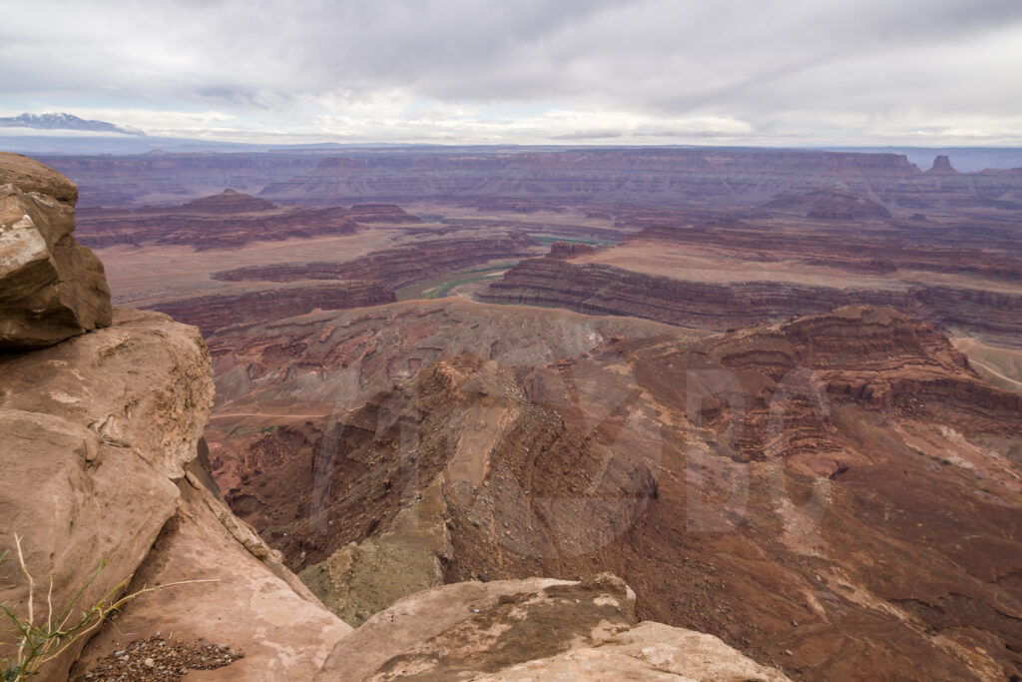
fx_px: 681
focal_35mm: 24
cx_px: 511
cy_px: 341
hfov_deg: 73.7
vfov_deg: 53.1
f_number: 5
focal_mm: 16
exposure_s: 1/320
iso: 200
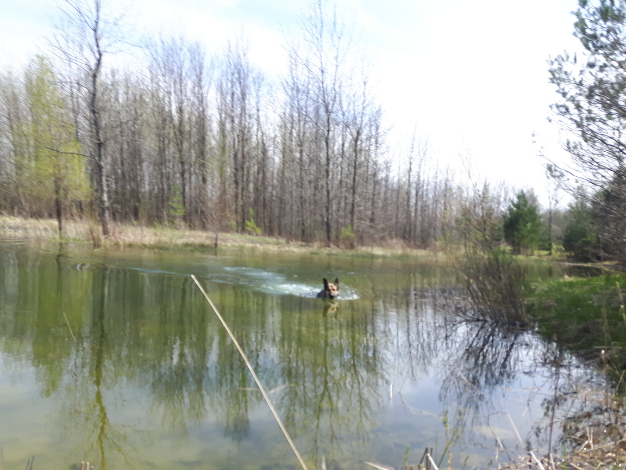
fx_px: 561
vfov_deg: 45.4
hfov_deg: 58.4
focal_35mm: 31
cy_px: 235
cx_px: 313
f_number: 1.9
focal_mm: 3.7
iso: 40
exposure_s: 1/590
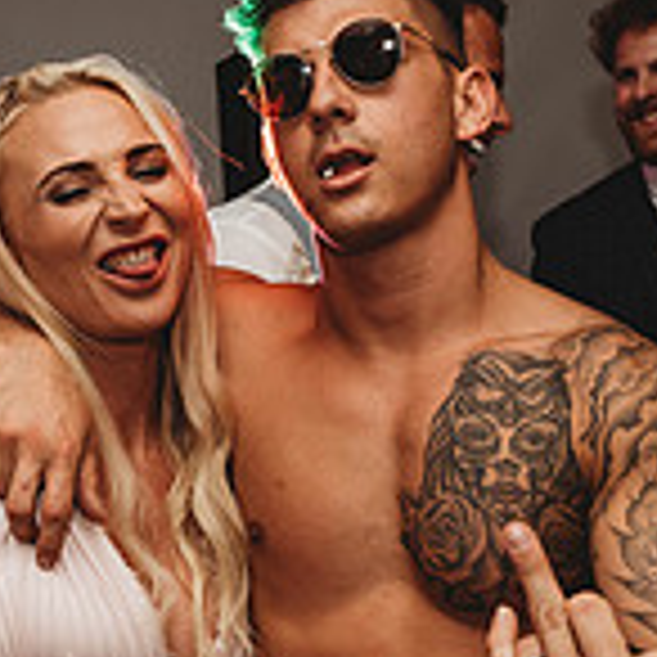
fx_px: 1739
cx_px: 297
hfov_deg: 21.4
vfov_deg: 21.3
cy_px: 443
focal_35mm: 81
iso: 400
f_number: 4
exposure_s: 1/80
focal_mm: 24
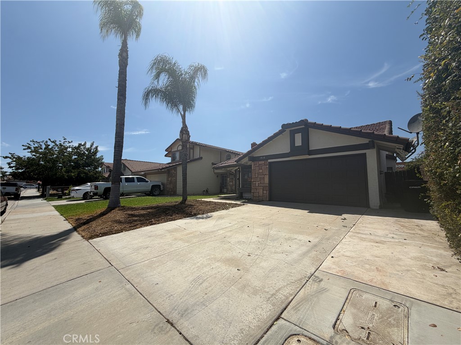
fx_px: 186
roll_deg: +0.1
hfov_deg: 102.1
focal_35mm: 14
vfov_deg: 85.7
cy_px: 172
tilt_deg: +5.5
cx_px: 230
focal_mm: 2.22
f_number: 2.2
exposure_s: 1/1698
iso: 20
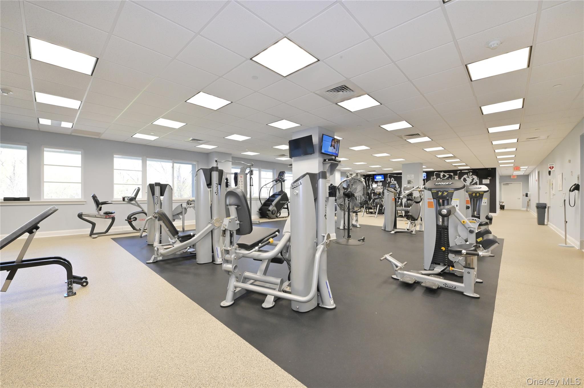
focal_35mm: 14
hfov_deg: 104.3
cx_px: 292
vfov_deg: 81.1
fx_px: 227
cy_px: 194
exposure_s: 1/30
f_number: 14
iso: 2500
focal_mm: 14
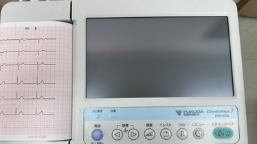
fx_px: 191
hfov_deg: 67.9
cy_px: 91
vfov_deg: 41.1
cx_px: 122
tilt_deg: -83.5
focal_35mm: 28
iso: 64
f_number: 1.78
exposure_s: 1/169
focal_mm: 6.86
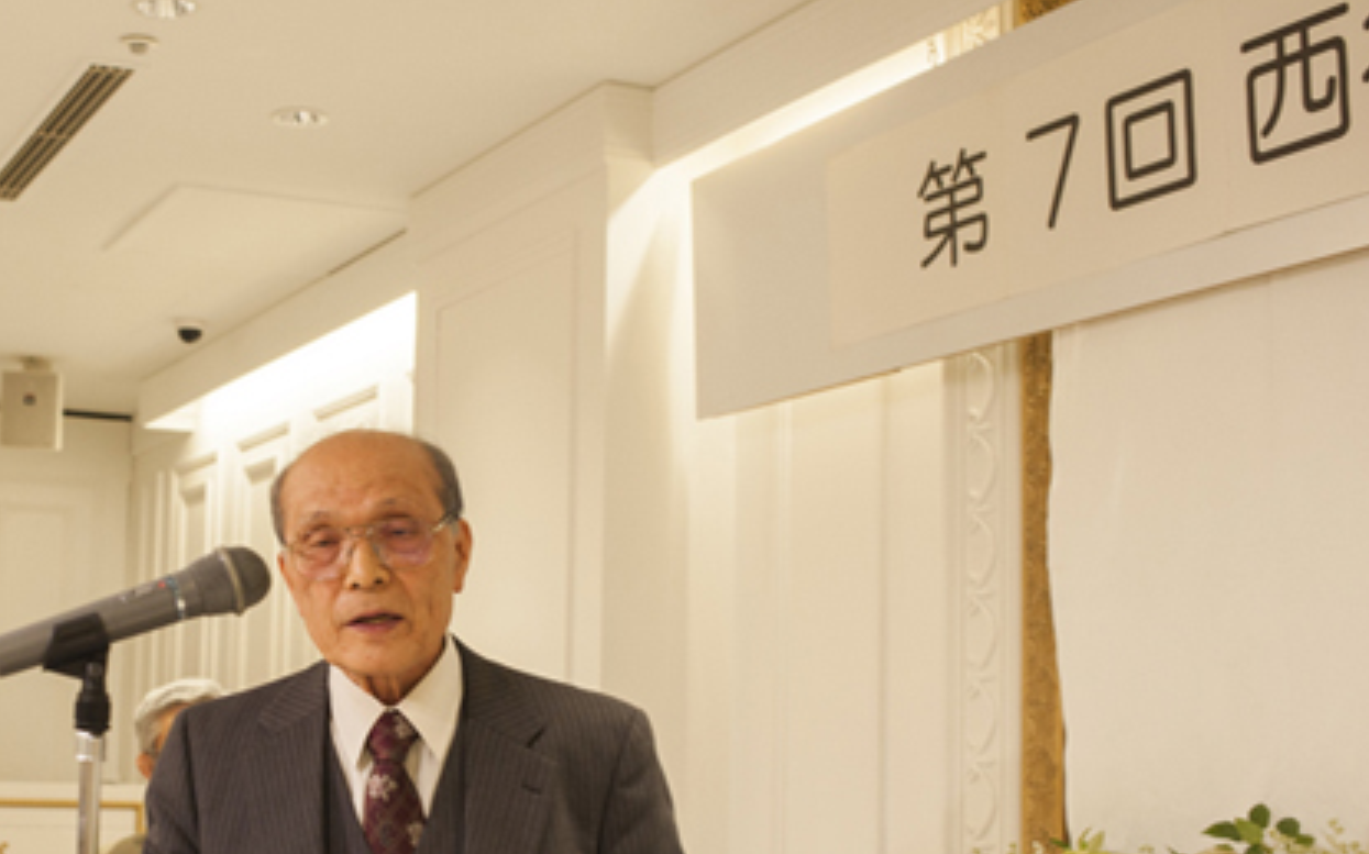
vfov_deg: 23.4
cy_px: 577
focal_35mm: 55
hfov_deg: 36.0
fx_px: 2051
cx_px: 333
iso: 320
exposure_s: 1/100
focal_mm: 35
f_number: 5.6
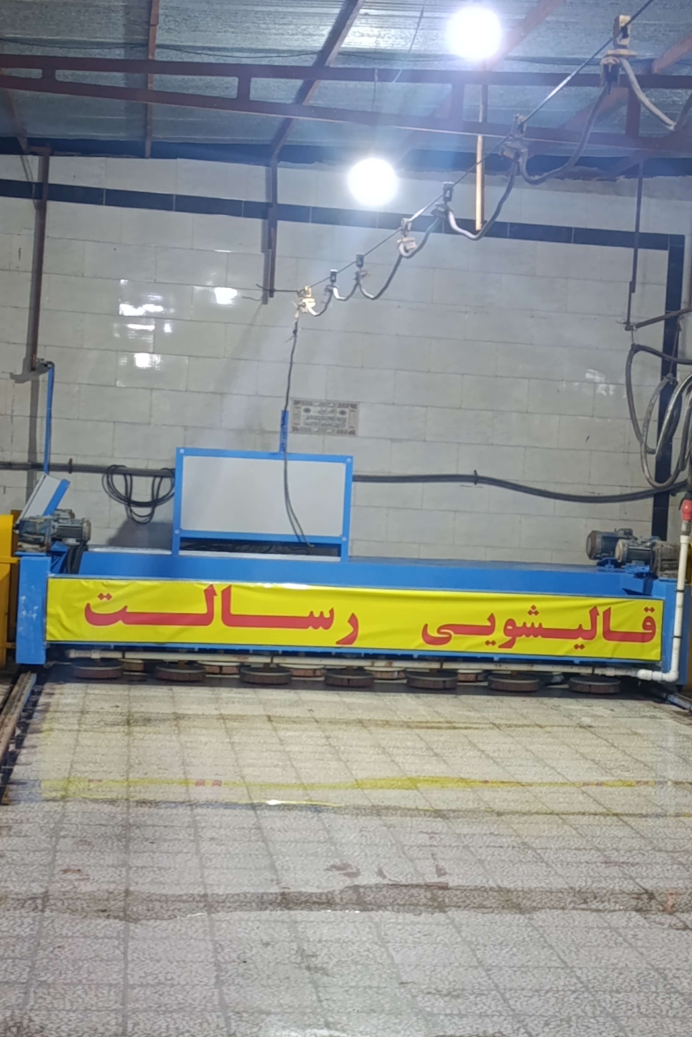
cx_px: 361
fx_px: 692
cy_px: 519
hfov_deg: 53.1
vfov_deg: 73.7
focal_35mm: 24
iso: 1250
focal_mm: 6.14
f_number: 1.6
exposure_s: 1/25
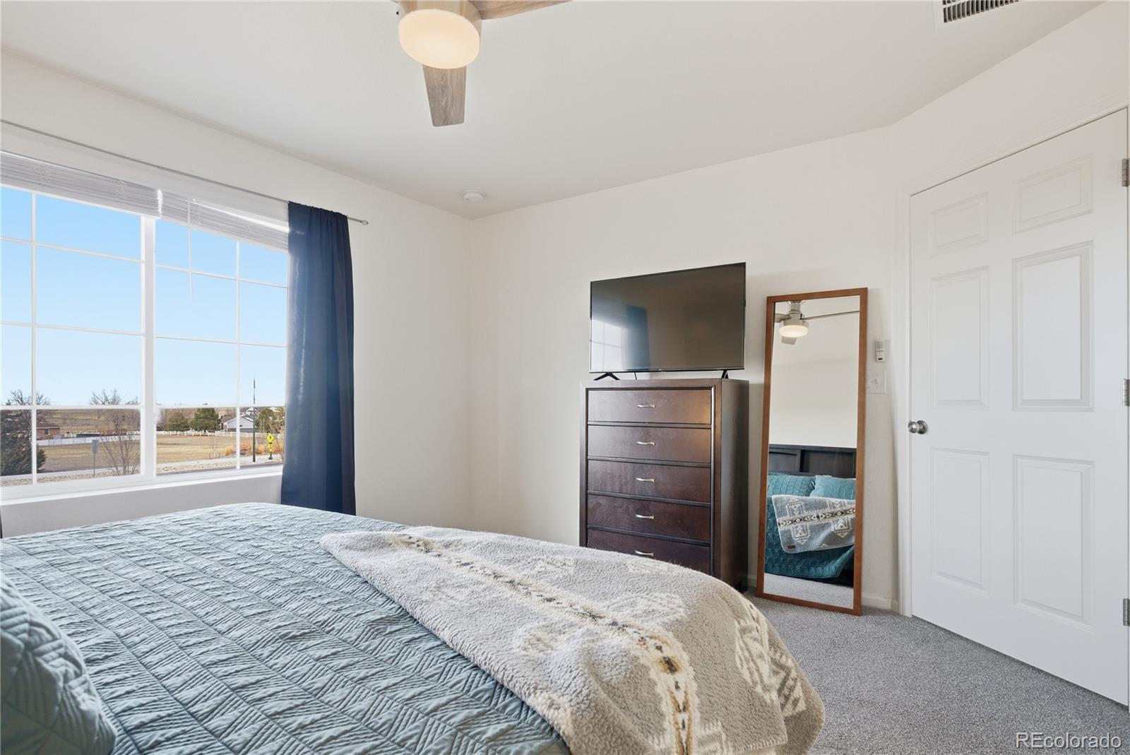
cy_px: 378
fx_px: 534
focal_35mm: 17
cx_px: 565
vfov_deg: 70.5
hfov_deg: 93.2
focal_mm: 17
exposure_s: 1/25
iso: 500
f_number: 8
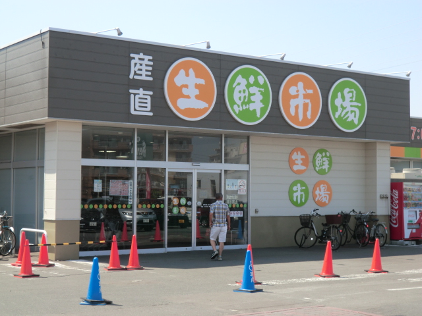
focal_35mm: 65
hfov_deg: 29.8
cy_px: 158
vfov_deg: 22.6
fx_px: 792
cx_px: 211
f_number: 5.3
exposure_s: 1/250
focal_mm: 11.7
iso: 50
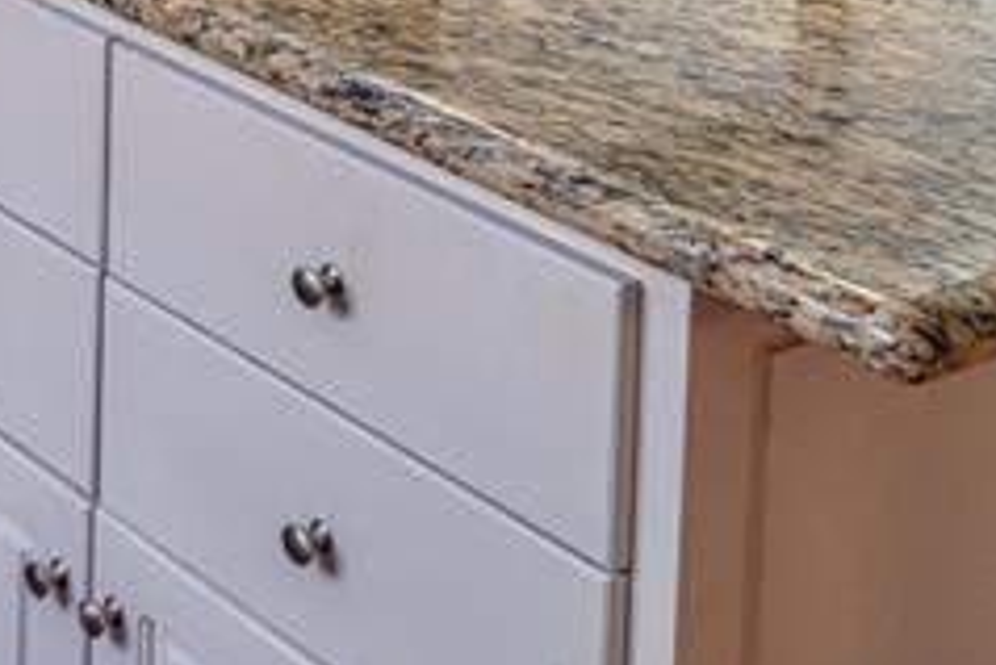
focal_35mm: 86
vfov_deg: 13.3
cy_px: -736
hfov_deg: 20.1
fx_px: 2381
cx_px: -531
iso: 400
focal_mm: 20
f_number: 4
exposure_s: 1/90
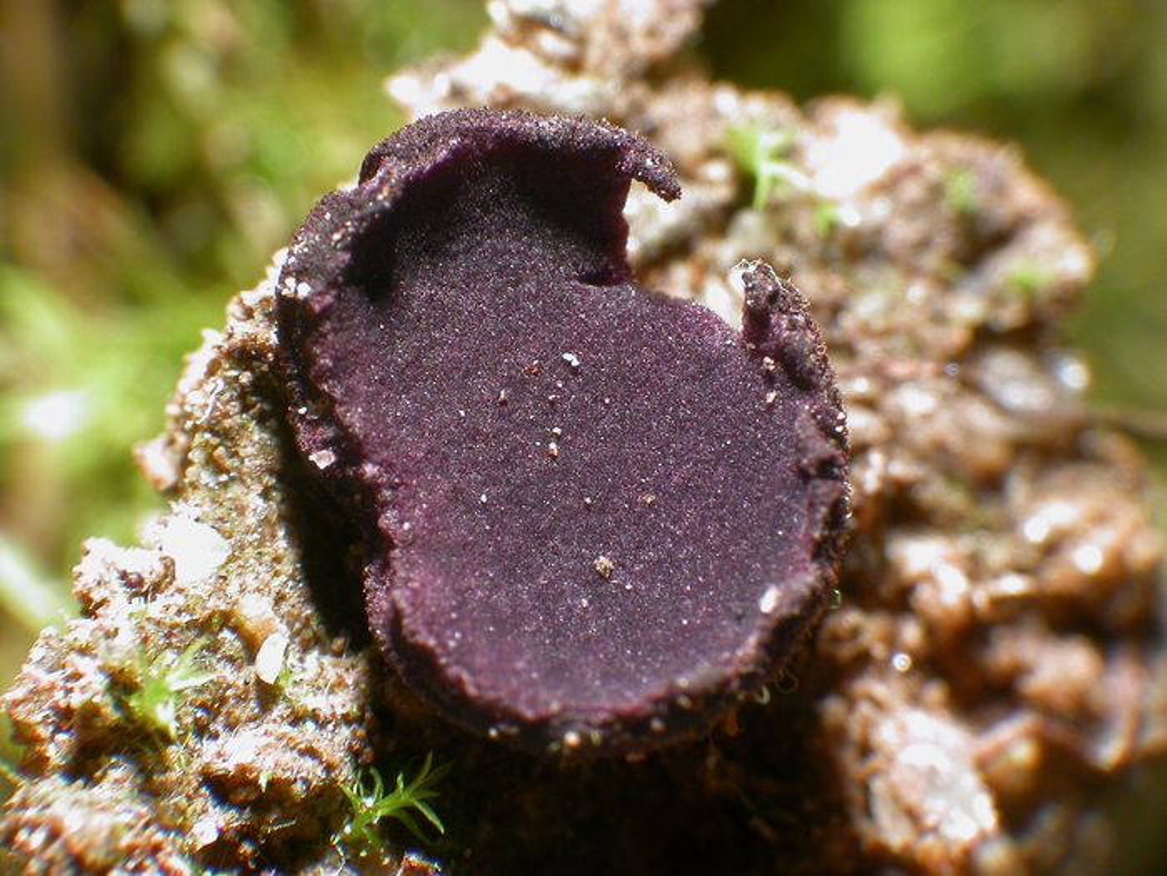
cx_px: 584
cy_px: 438
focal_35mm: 103
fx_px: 3472
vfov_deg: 14.4
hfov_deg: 19.1
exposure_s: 1/8
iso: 100
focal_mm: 21.3
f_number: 10.2
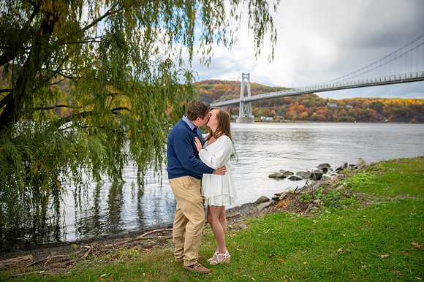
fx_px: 380
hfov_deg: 58.4
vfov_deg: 40.8
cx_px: 212
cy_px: 141
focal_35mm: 32
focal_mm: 32
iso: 640
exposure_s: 1/3200
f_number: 2.8
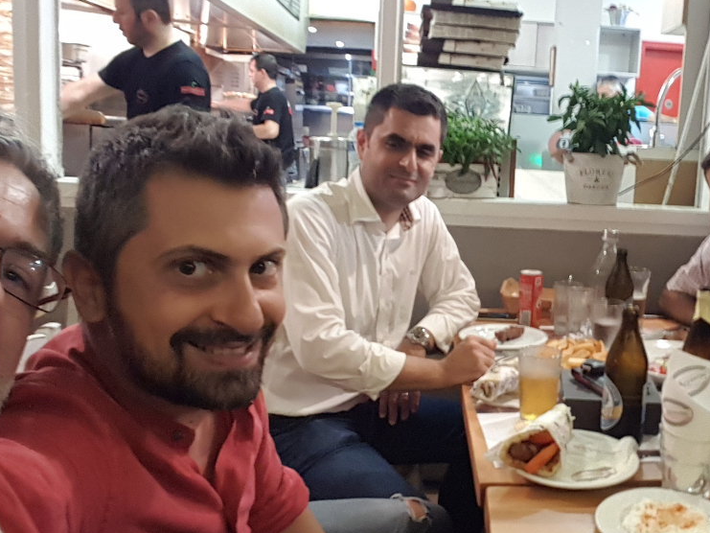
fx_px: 697
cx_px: 506
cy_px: 230
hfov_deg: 52.3
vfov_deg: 41.7
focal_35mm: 34
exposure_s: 1/17
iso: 200
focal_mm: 2.1
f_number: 1.7
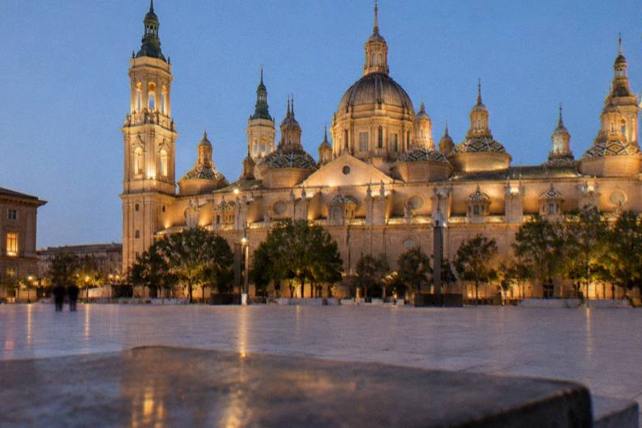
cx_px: 372
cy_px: 178
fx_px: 785
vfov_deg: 30.5
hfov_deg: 44.4
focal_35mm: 44
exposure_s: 1/200
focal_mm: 35
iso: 500
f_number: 10
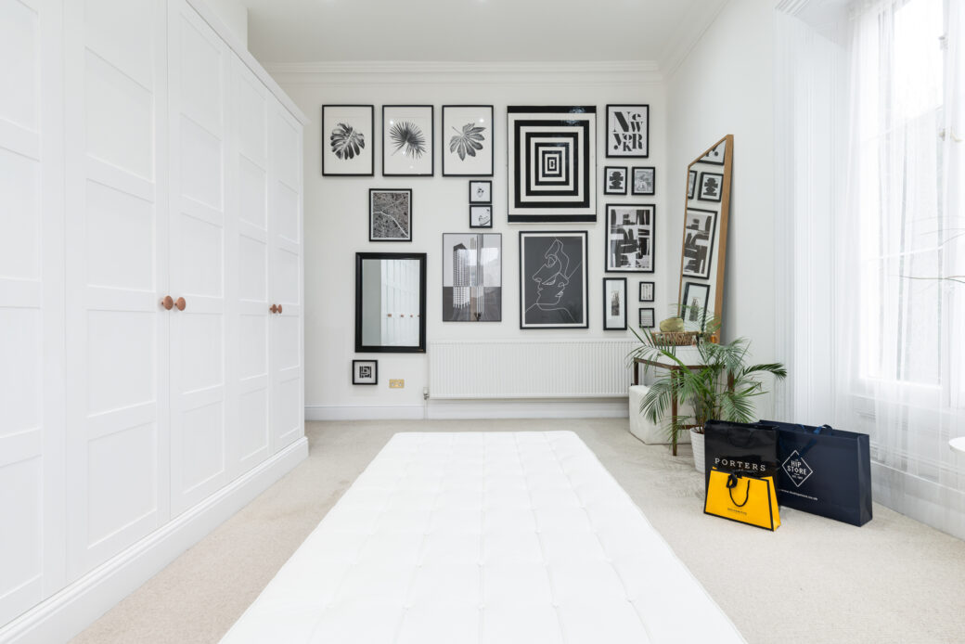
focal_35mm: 17
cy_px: 322
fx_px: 456
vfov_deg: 70.5
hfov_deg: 93.3
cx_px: 482
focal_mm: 17
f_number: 6.3
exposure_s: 1/4
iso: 100
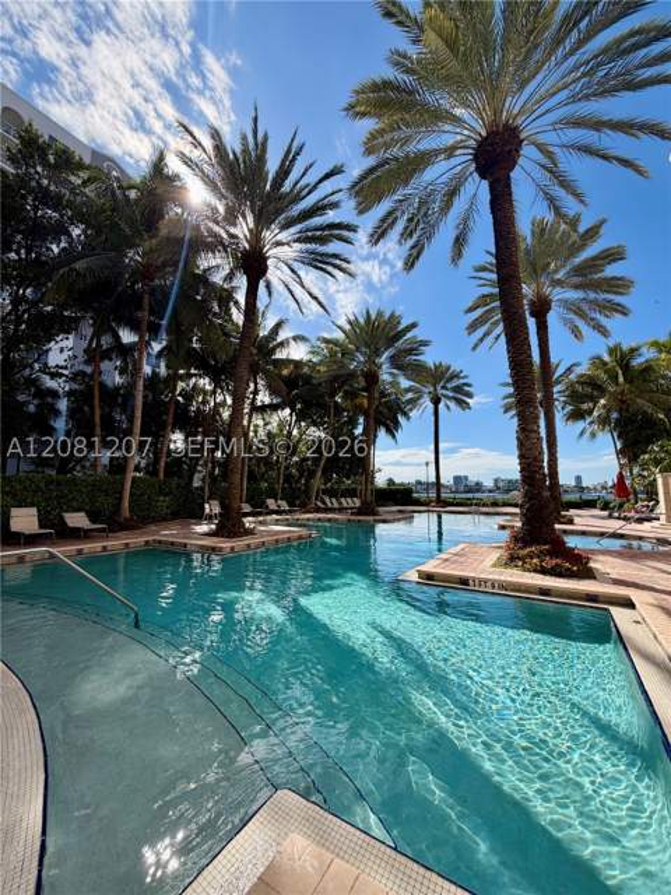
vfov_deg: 102.1
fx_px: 362
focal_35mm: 14
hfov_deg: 85.7
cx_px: 336
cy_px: 448
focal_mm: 2.22
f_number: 2.2
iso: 32
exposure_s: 1/1211
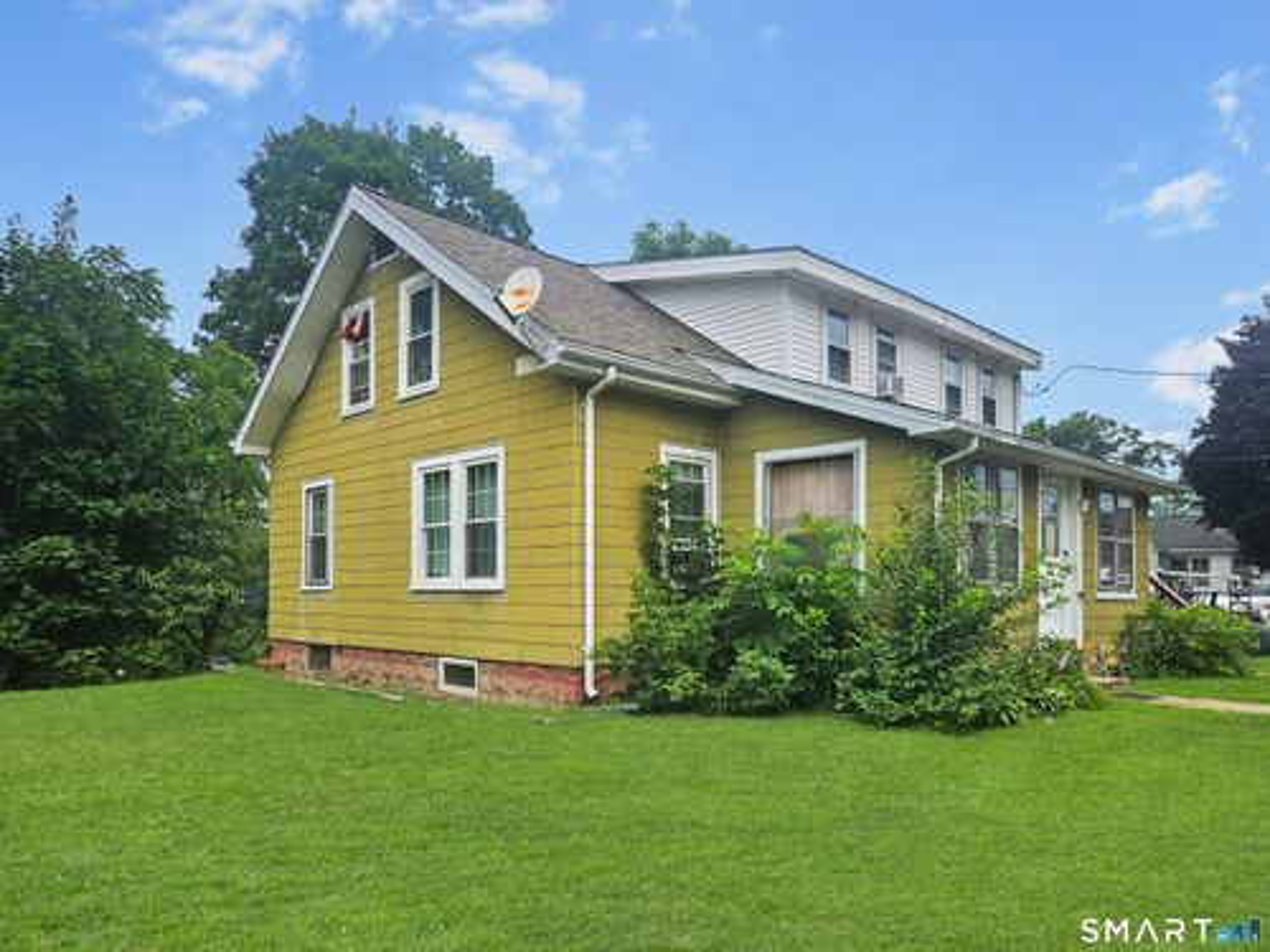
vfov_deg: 58.9
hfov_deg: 73.9
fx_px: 844
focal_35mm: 23
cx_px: 635
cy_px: 476
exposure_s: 1/1000
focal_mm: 5.4
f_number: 1.8
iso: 25
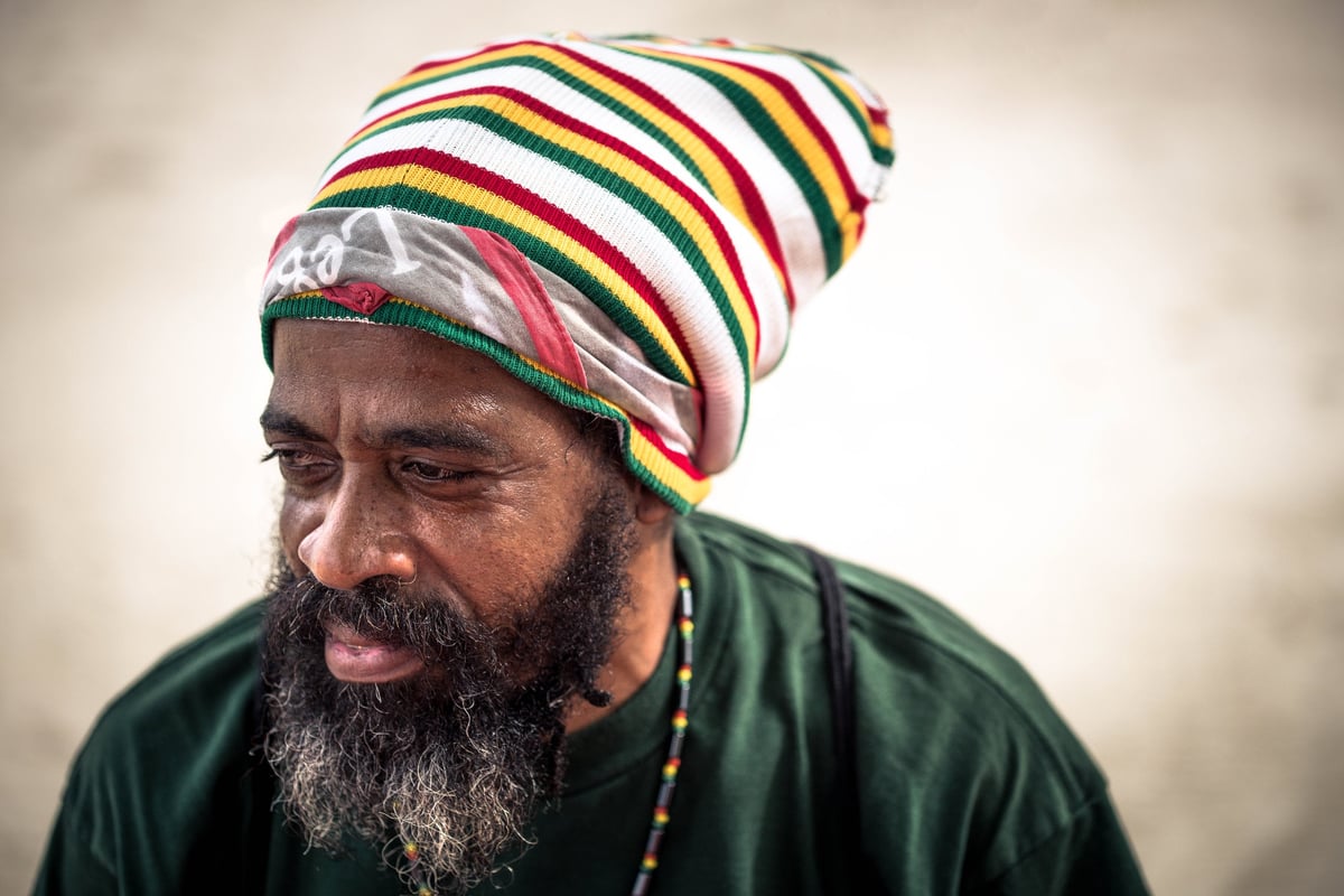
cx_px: 672
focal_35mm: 90
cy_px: 448
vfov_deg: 15.2
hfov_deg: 22.6
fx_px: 3360
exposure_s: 1/2500
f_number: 3.2
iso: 100
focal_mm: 90
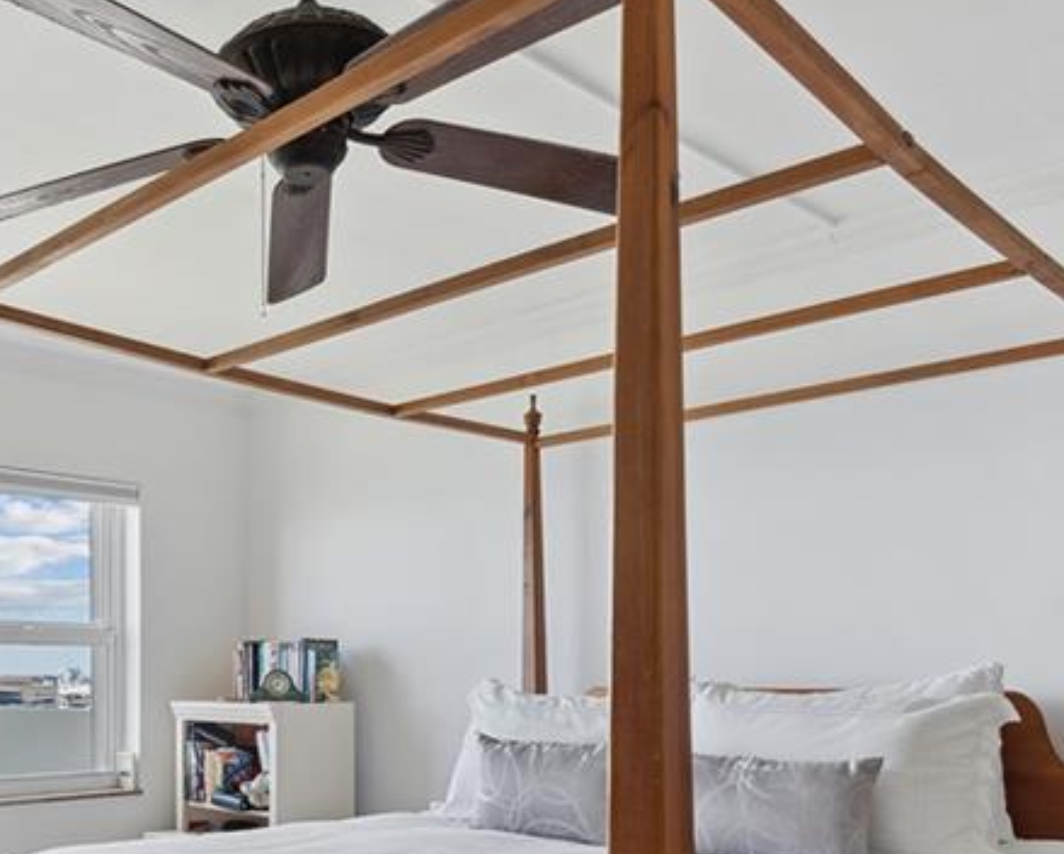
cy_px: 688
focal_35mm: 35
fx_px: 1103
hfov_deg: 47.9
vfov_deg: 40.5
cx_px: 175
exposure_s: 1/25
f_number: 8
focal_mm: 16
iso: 250
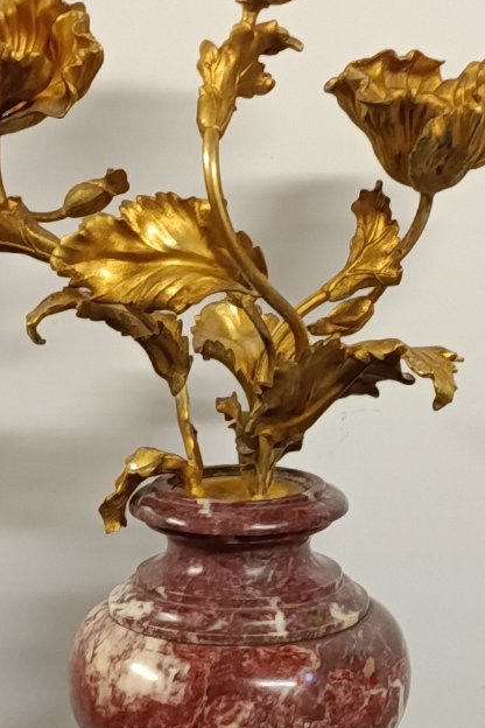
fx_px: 1940
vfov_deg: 21.2
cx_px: 273
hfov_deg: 14.2
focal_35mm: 96
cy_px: 463
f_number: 1.7
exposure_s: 1/50
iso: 979
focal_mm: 5.24
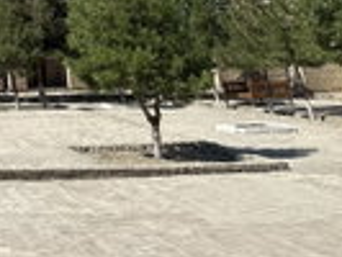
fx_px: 712
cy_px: -72
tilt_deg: +9.3
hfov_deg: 23.7
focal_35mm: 72
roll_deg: +1.5
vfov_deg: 19.0
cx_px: -108
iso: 80
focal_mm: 6.86
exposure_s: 1/6623
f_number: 1.78
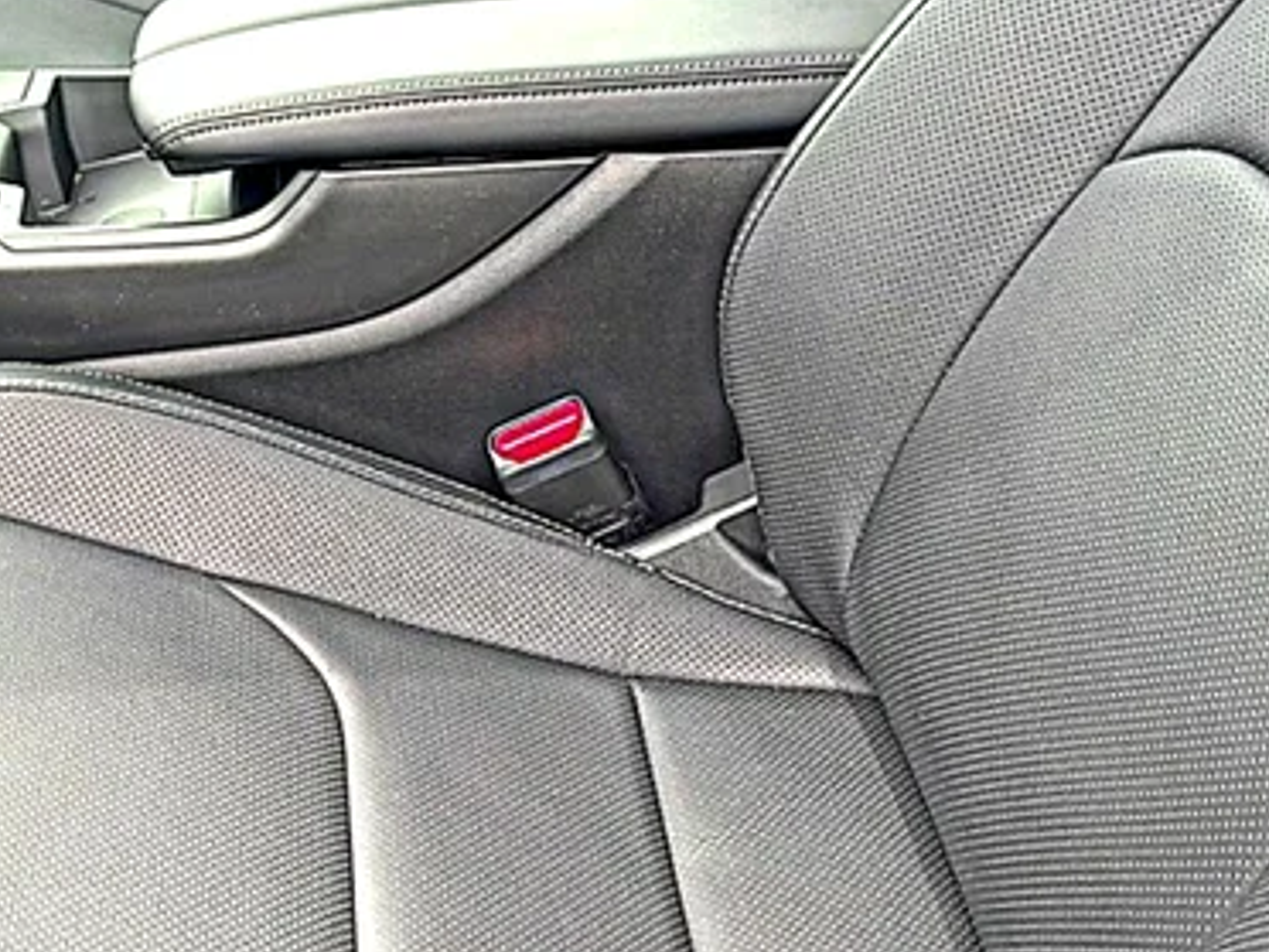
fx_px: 1723
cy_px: 200
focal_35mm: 47
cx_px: 232
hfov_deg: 38.7
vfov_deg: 30.2
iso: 64
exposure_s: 1/127
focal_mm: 6.86
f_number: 1.78
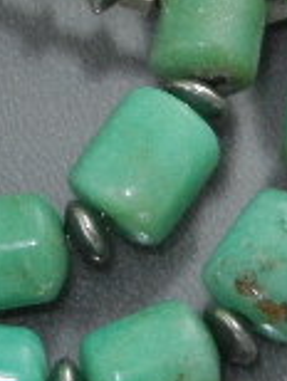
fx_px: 2062
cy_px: -62
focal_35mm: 187
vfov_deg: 10.4
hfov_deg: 7.9
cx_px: -20
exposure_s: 1/30
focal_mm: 8.1
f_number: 7.6
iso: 800
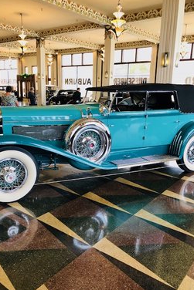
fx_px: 250
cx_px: 85
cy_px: 146
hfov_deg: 42.3
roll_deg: -1.3
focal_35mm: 31
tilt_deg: -13.3
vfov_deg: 60.3
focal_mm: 3.99
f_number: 1.8
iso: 40
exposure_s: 1/30
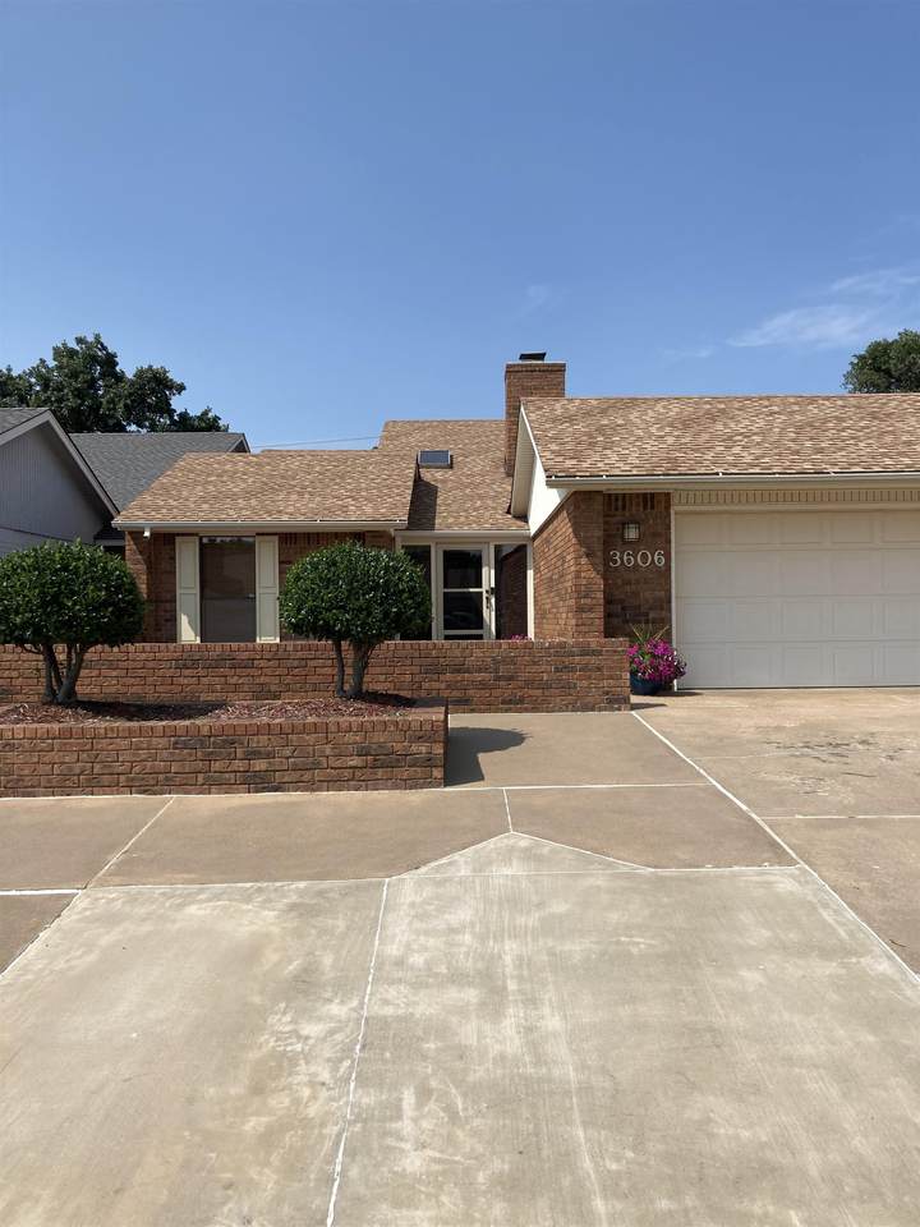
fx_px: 992
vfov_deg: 63.4
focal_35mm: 28
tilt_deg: +1.6
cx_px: 460
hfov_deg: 49.7
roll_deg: +1.0
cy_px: 614
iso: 25
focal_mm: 3.99
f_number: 1.8
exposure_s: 1/3003
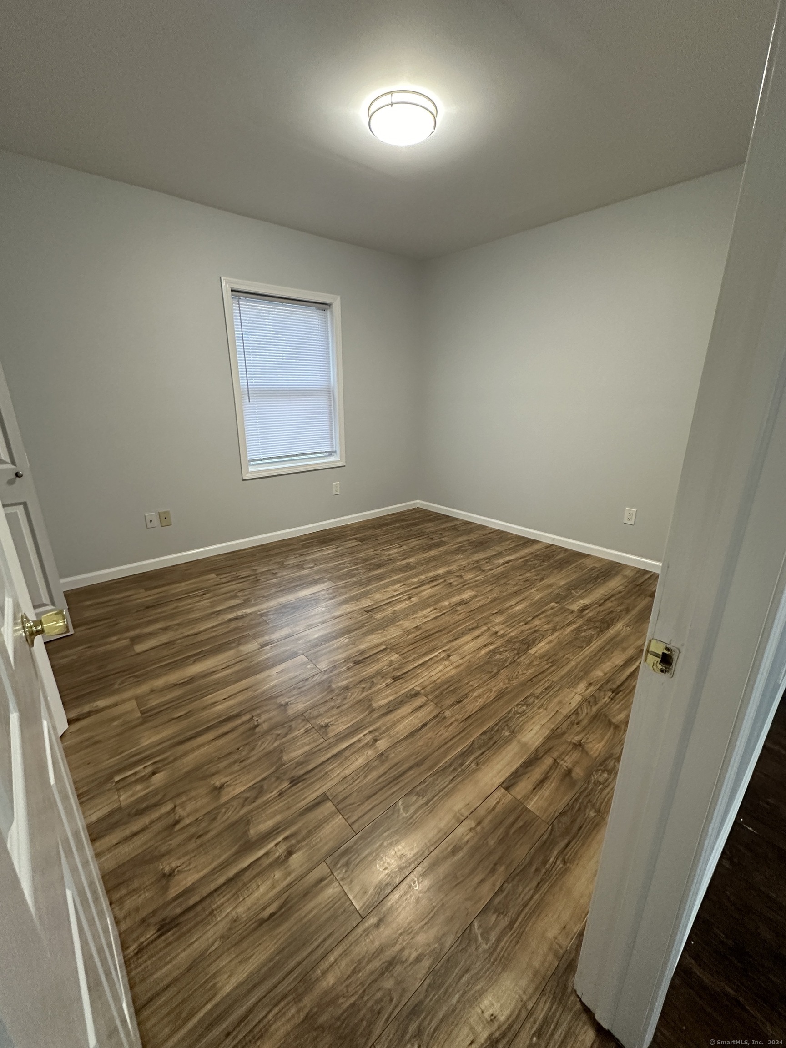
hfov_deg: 85.7
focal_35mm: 14
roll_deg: +0.5
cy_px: 524
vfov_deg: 102.1
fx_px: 424
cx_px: 393
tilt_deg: -16.8
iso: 400
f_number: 2.2
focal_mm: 2.22
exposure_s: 1/60
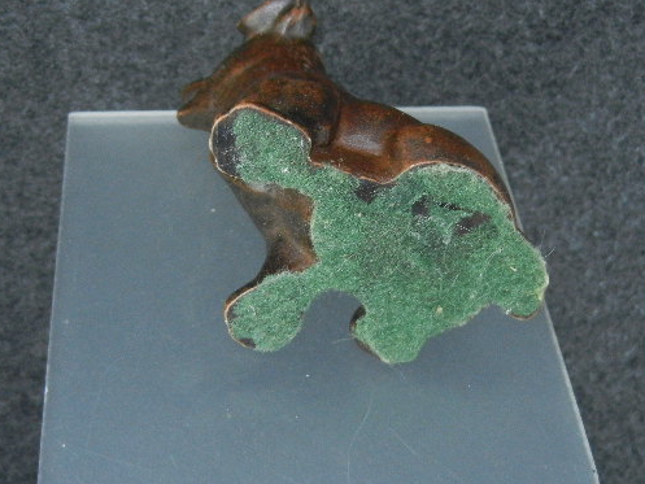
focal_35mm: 67
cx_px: 317
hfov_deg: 29.0
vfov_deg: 21.9
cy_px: 184
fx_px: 1249
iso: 800
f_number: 3.9
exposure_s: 1/30
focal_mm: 9.3
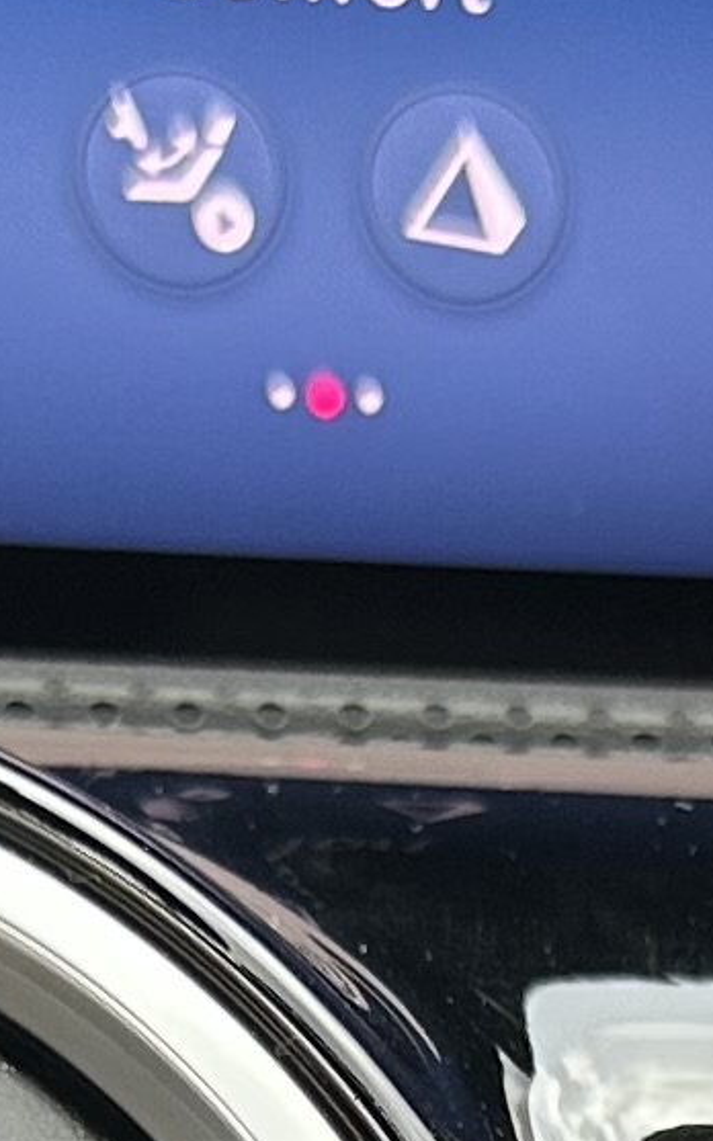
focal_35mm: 184
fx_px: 5722
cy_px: 2317
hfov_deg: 7.1
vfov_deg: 10.4
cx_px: 842
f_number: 1.78
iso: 100
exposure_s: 1/121
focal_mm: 6.86
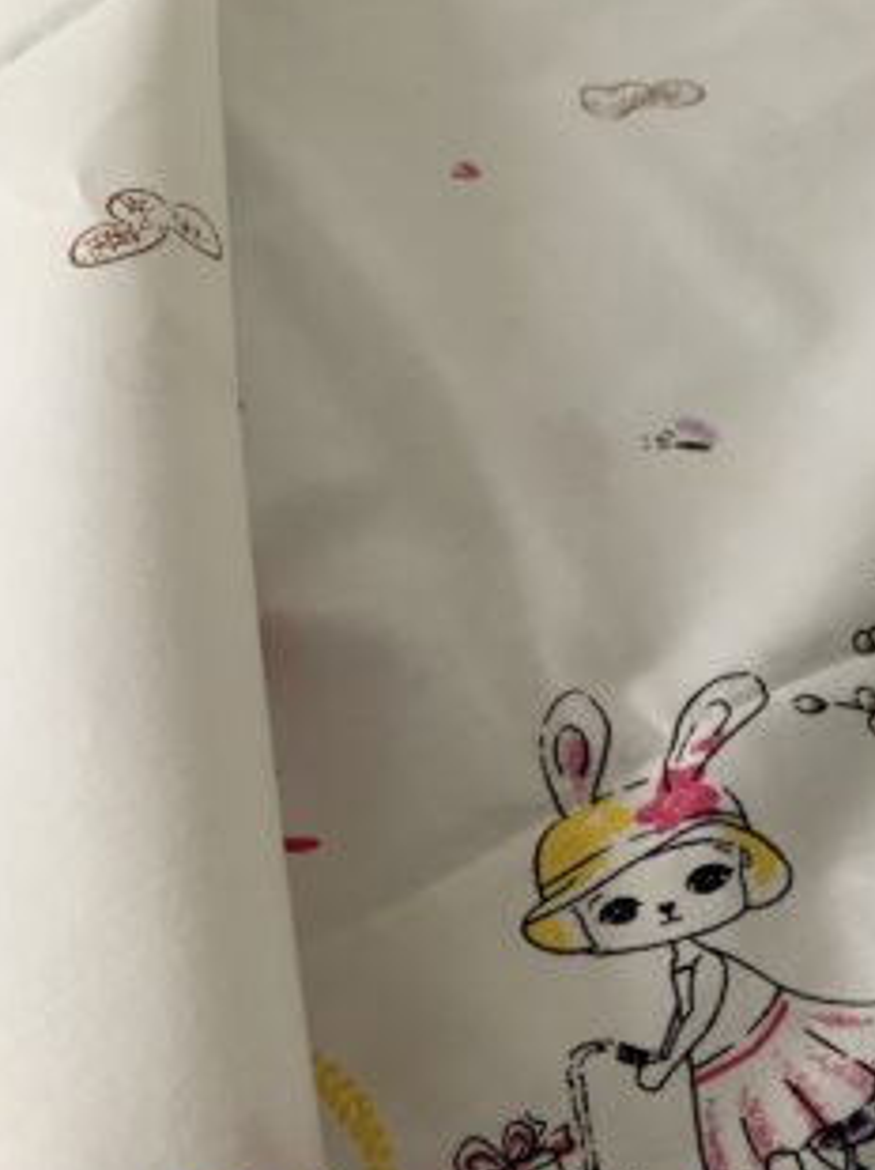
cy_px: 861
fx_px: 1451
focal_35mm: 43
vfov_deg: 42.7
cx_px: 679
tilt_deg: -55.9
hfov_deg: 32.8
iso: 320
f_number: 1.8
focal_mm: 4.25
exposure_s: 1/60
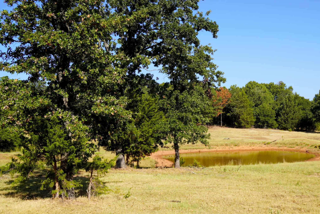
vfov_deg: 33.7
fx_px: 352
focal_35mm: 40
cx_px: 201
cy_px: 112
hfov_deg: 48.4
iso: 100
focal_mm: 21
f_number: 10
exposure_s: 1/160
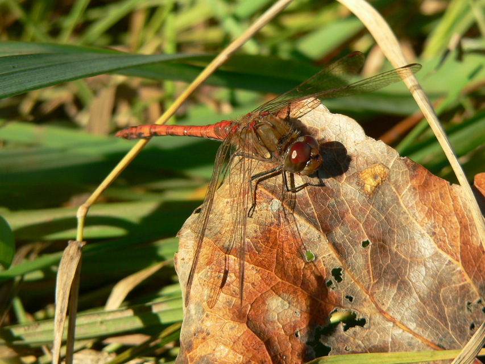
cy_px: 182
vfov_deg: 14.4
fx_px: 1443
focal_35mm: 103
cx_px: 242
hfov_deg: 19.1
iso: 80
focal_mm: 17.1
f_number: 4
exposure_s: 1/400
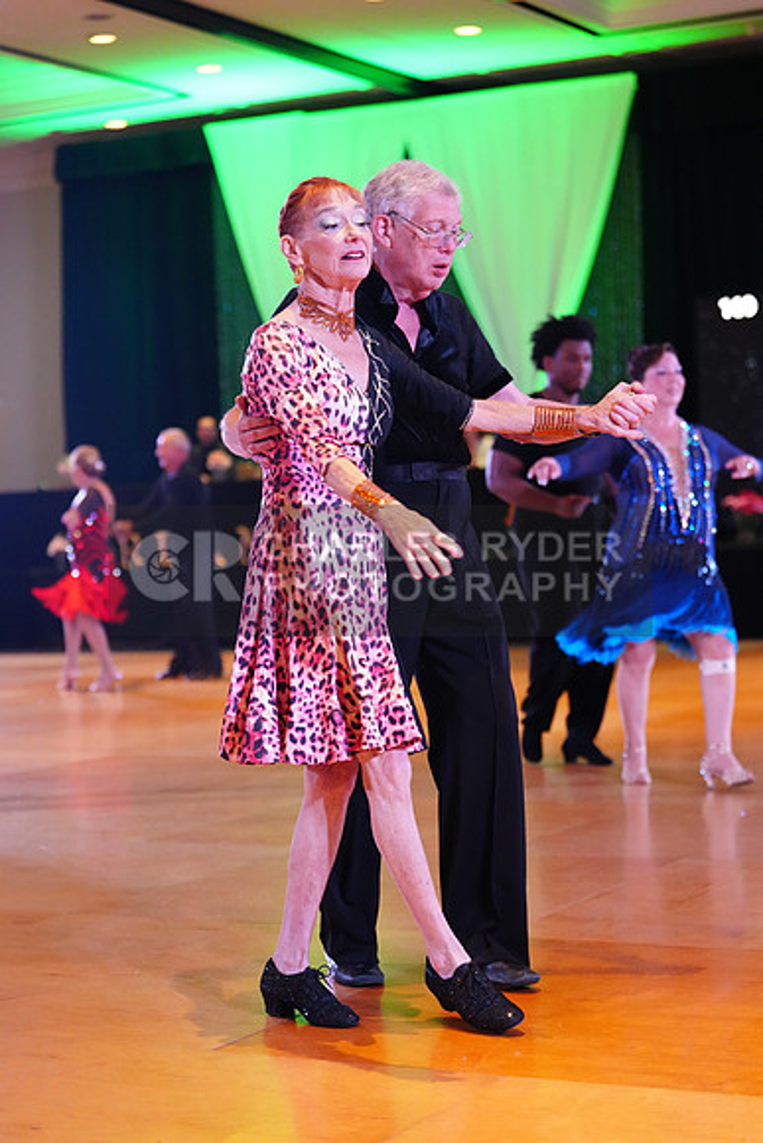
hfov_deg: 19.5
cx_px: 382
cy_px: 572
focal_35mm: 70
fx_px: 2224
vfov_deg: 28.8
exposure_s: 1/400
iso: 5000
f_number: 2.8
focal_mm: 70
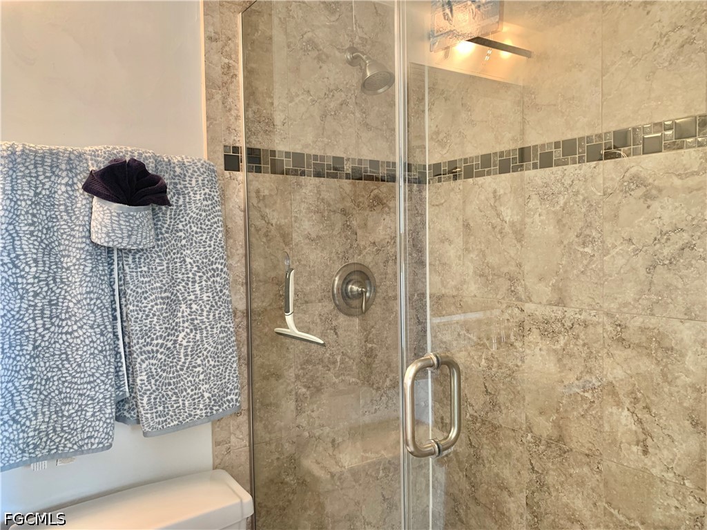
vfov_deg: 53.1
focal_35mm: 26
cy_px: 265
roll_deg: +0.8
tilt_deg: -2.0
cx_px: 354
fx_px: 531
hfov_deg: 67.3
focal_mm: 4.25
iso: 160
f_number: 1.8
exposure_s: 1/60
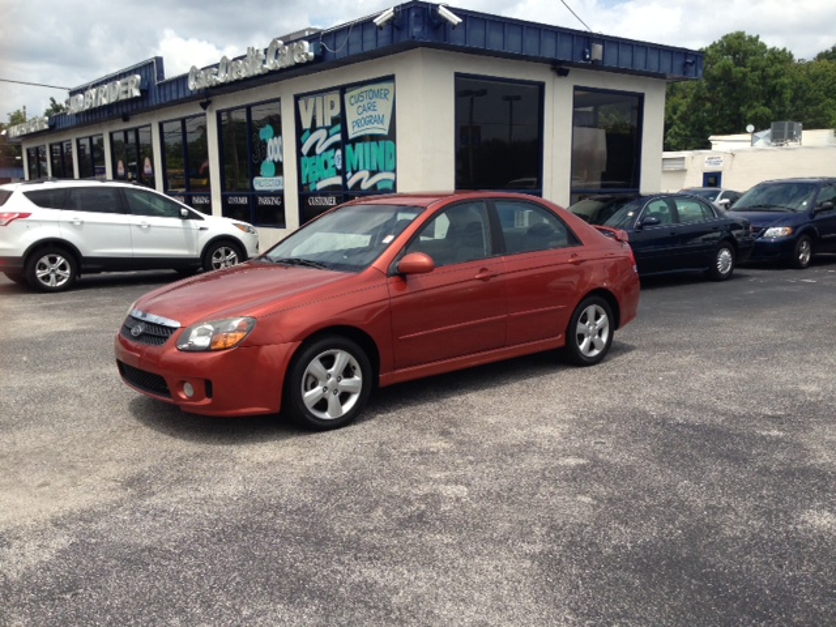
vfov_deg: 42.9
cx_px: 418
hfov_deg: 55.4
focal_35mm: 33
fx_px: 797
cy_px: 314
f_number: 2.4
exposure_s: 1/1695
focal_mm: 4.13
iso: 50
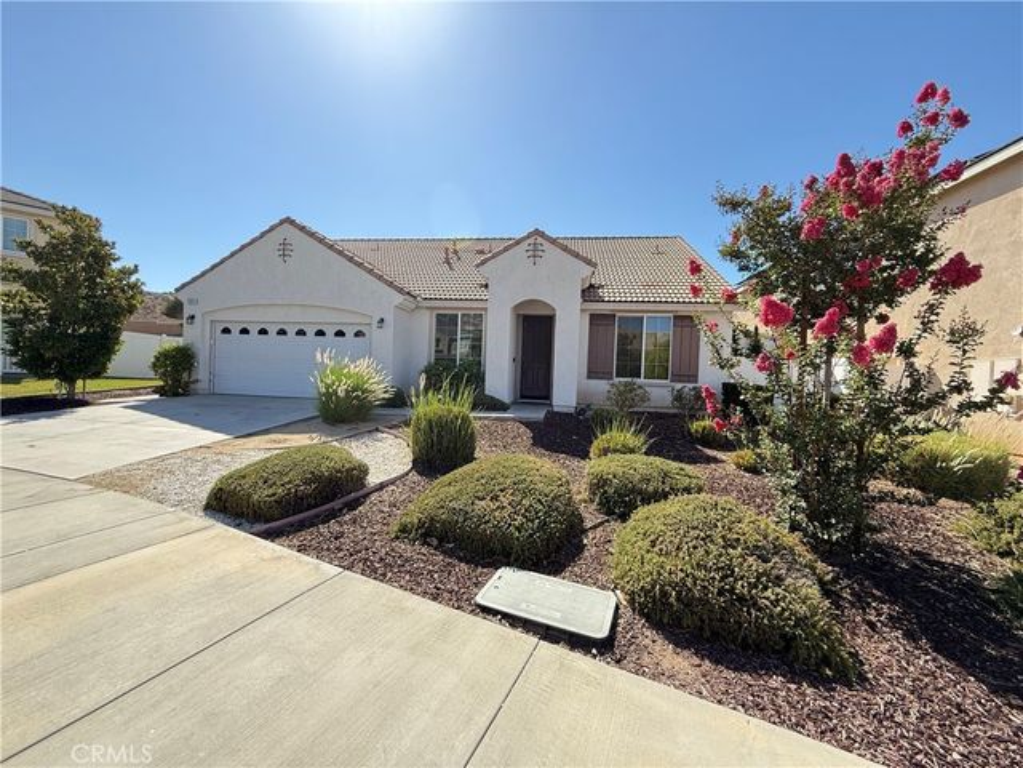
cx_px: 512
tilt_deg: -0.7
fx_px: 414
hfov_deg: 102.1
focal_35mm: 14
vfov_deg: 85.7
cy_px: 384
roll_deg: -2.4
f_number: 2.2
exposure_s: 1/726
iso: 64
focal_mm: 2.22
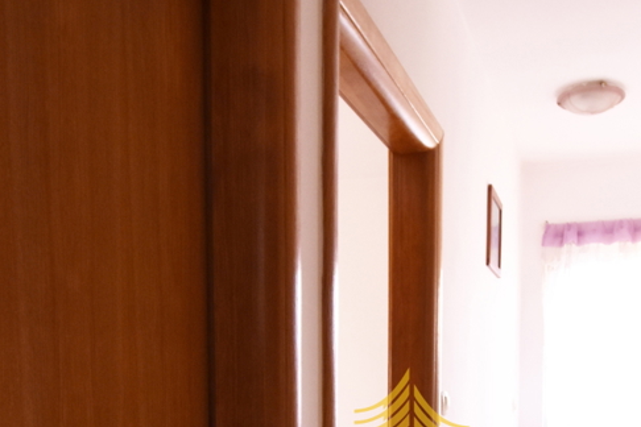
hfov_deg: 51.2
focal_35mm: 37
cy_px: 456
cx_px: 412
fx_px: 659
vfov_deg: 32.2
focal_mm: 10
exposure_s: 1/15
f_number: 4.5
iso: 800
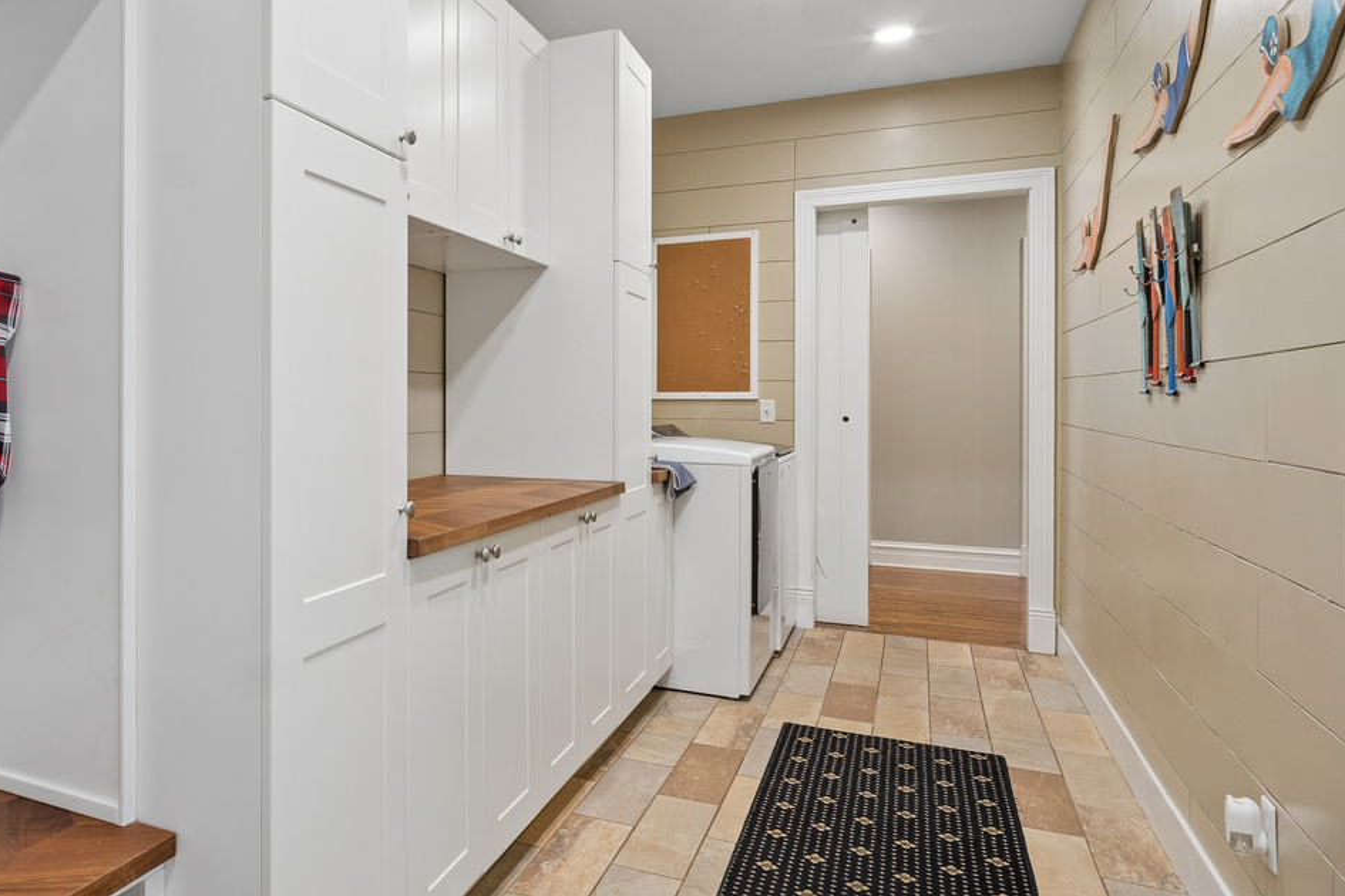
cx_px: 360
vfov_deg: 53.0
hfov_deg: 69.6
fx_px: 897
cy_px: 391
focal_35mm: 24
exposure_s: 1/15
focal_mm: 14
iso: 640
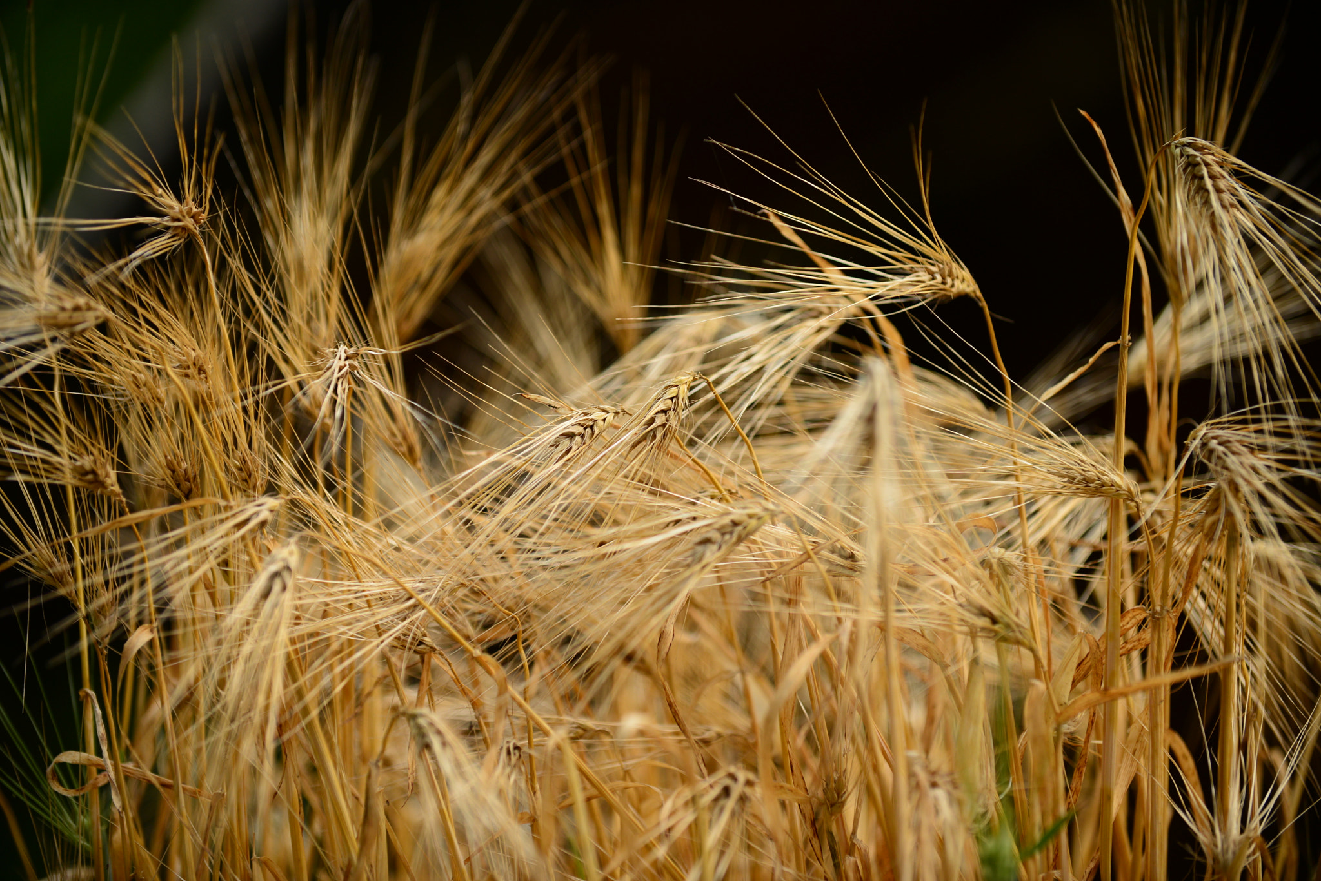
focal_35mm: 102
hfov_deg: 20.0
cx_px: 660
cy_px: 440
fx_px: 3744
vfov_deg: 13.4
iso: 400
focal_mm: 102
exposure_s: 1/500
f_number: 2.8
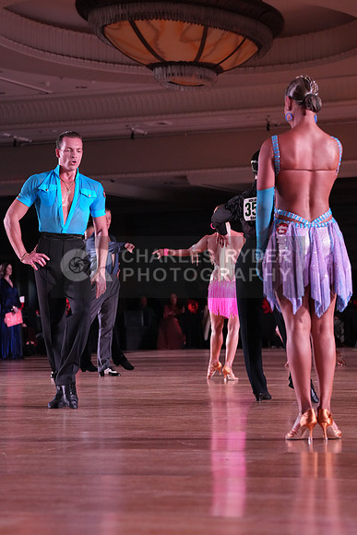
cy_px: 268
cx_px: 178
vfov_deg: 18.9
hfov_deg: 12.7
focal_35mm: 108
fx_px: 1605
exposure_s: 1/250
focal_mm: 108
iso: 5000
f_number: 5.6
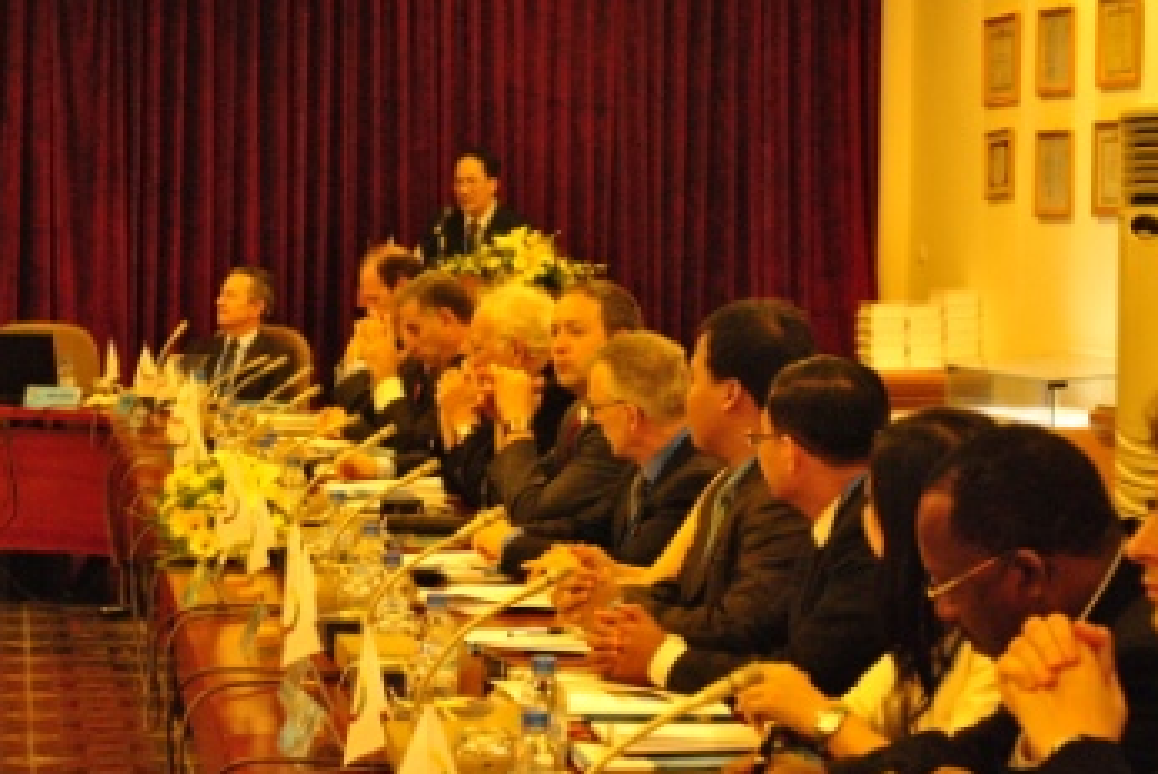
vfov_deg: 12.9
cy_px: 354
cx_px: 427
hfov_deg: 19.1
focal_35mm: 107
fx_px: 3433
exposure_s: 1/25
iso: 1600
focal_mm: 55
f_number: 5.6
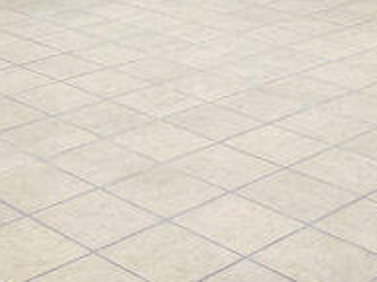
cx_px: 87
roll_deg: -1.7
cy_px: -118
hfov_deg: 22.5
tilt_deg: -4.9
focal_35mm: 86
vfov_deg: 16.0
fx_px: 937
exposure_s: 1/120
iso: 50
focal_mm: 4.25
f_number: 1.8
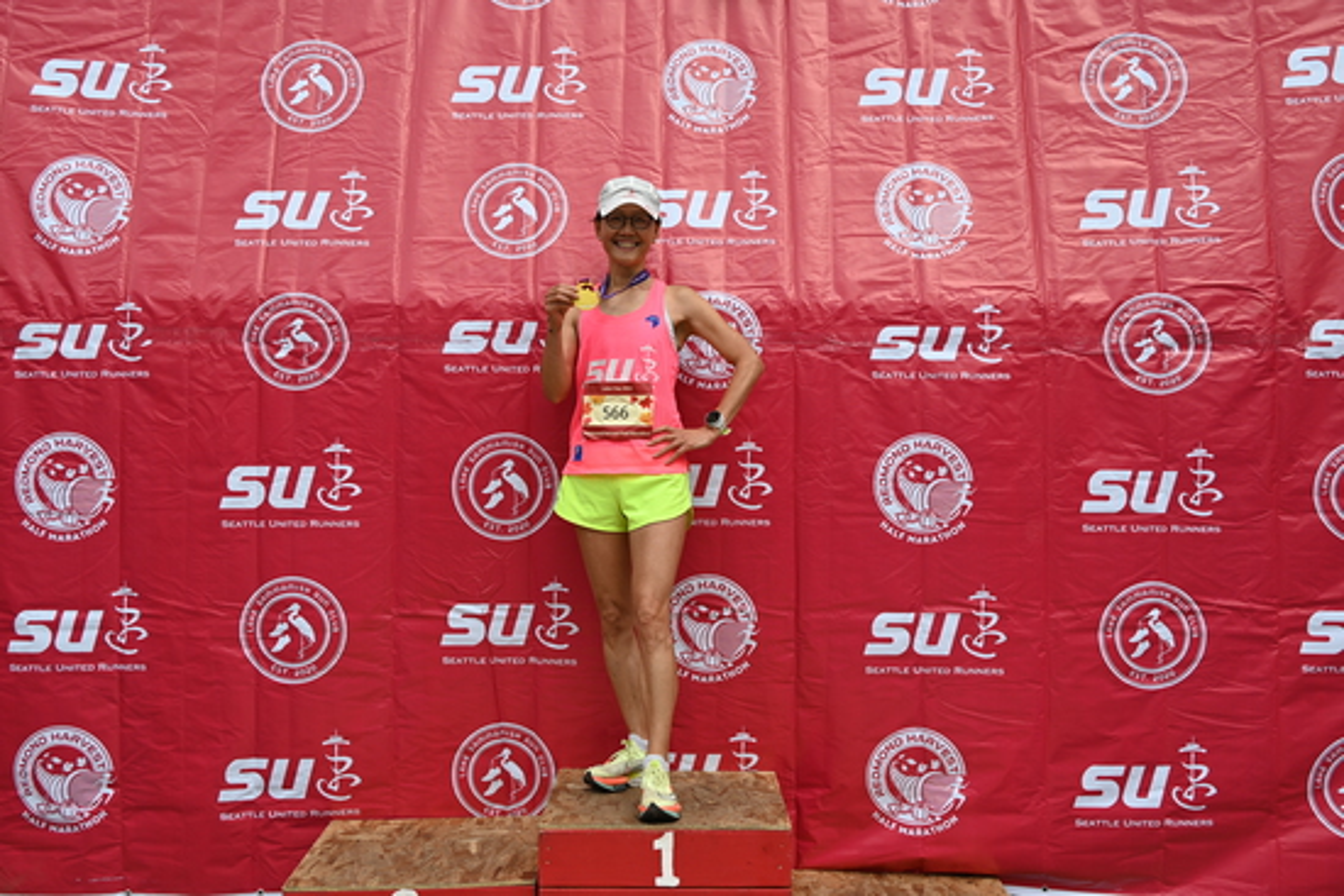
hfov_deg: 49.5
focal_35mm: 39
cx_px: 672
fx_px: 1456
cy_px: 448
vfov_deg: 34.2
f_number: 6.3
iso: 100
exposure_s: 1/320
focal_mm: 39
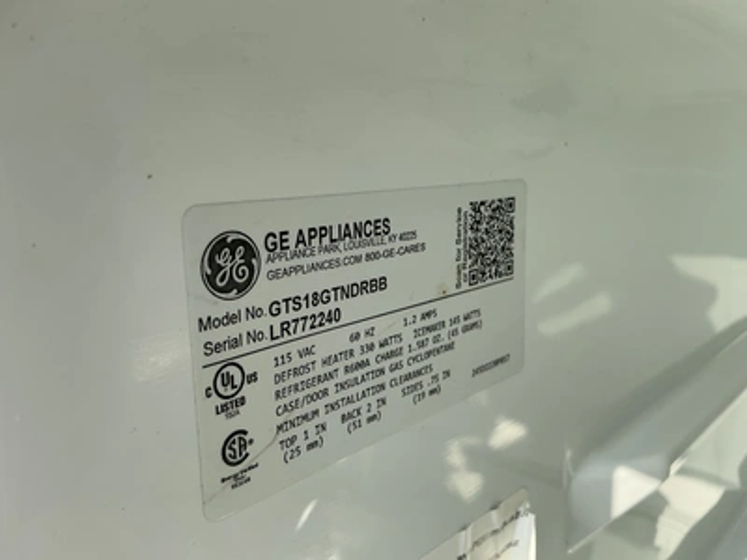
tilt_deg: -12.4
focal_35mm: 28
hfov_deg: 63.4
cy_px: 280
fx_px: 604
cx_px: 374
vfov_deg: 49.7
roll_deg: -0.2
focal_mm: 3
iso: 25
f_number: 1.8
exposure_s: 1/855
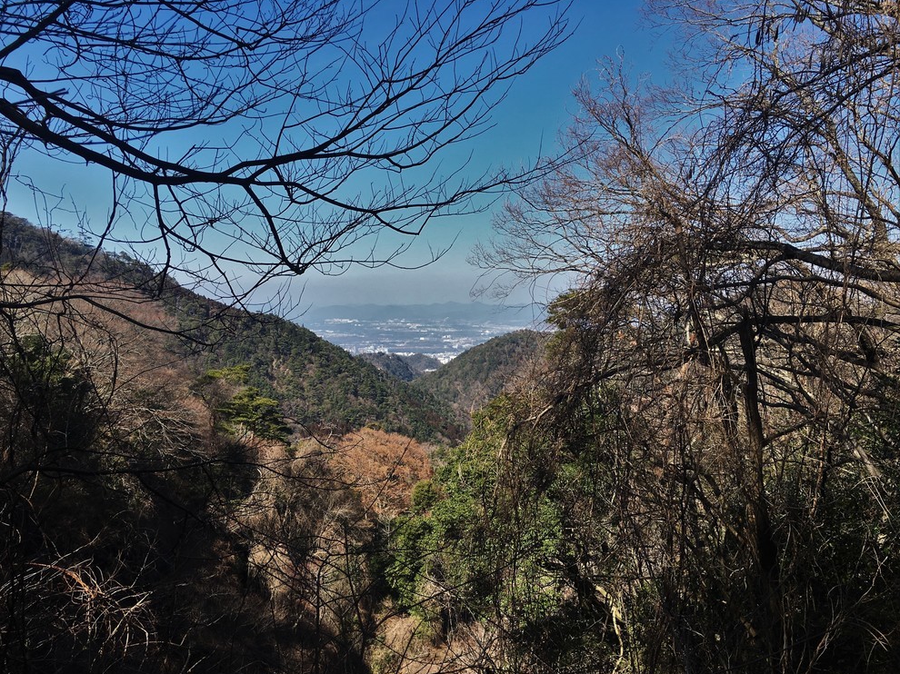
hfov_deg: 60.0
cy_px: 345
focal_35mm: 30
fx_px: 780
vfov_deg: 46.8
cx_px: 435
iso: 25
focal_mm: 4.15
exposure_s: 1/1183
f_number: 2.2
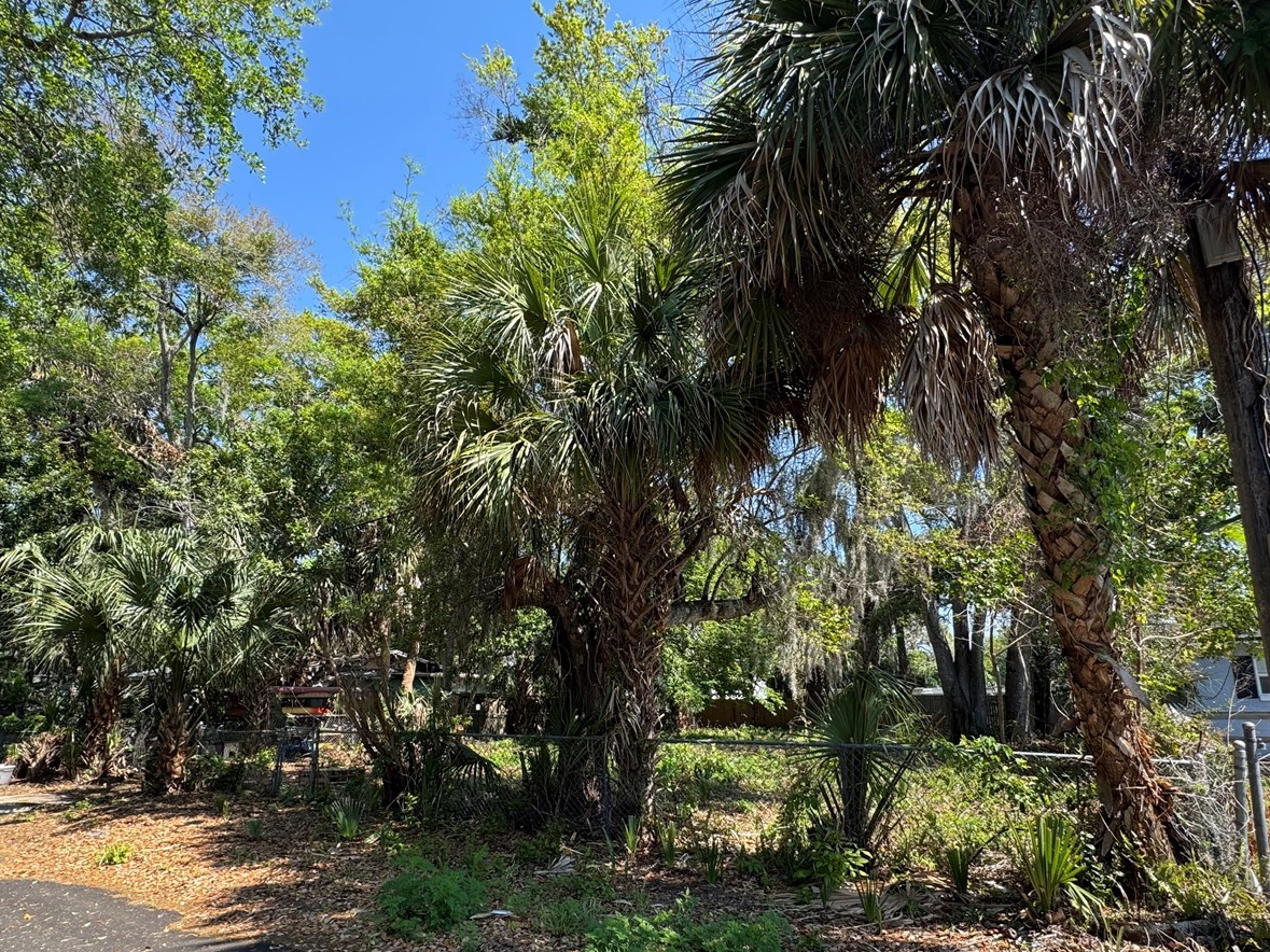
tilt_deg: +10.6
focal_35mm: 19
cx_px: 633
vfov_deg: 68.1
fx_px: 697
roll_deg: -0.6
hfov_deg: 84.7
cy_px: 565
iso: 40
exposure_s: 1/346
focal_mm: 2.22
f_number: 2.2
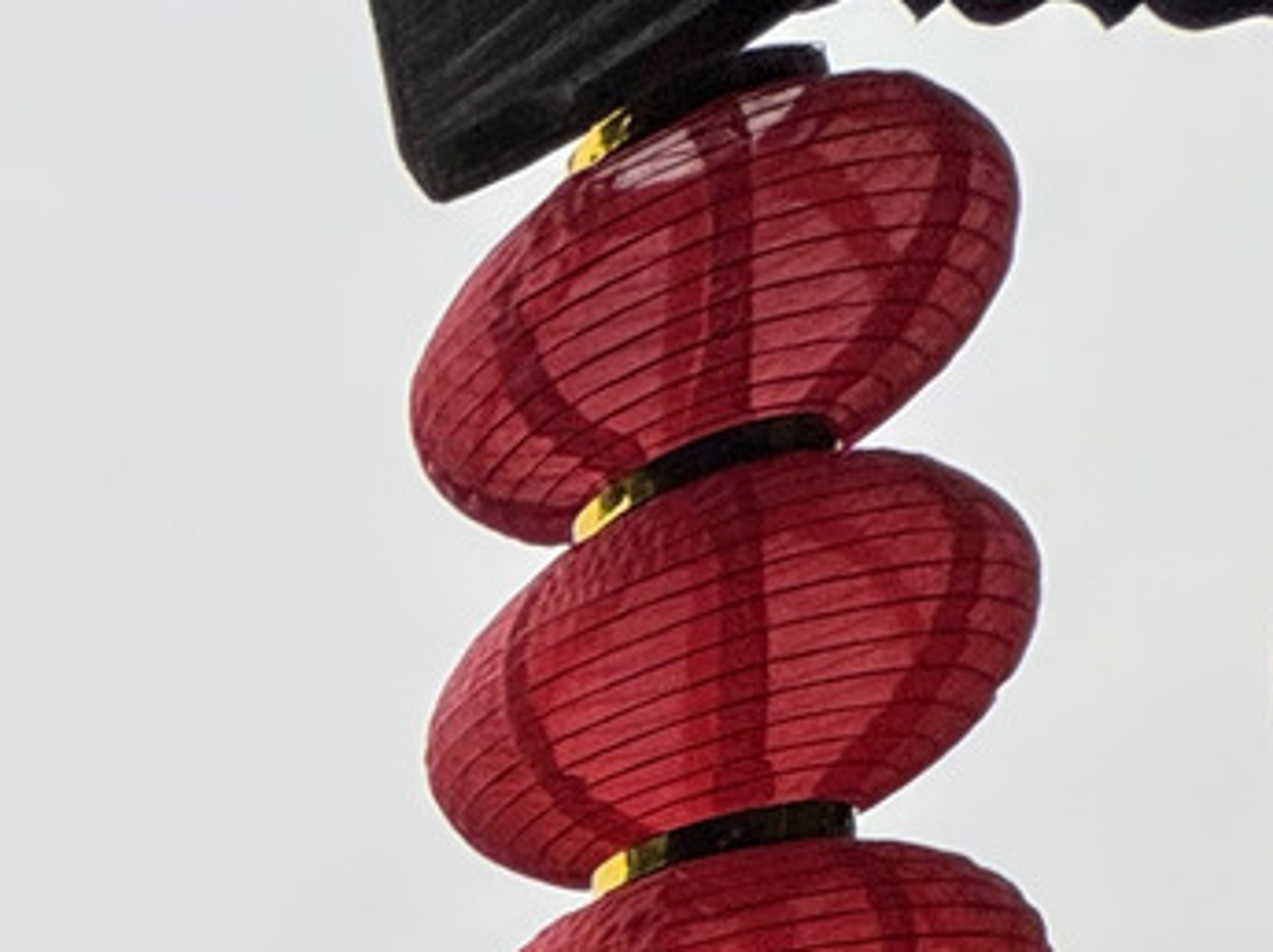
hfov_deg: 16.0
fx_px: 2388
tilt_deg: +0.1
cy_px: 1967
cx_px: -1664
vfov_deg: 16.5
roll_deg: +0.0
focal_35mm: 65
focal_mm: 2.22
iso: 40
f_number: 2.2
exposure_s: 1/302
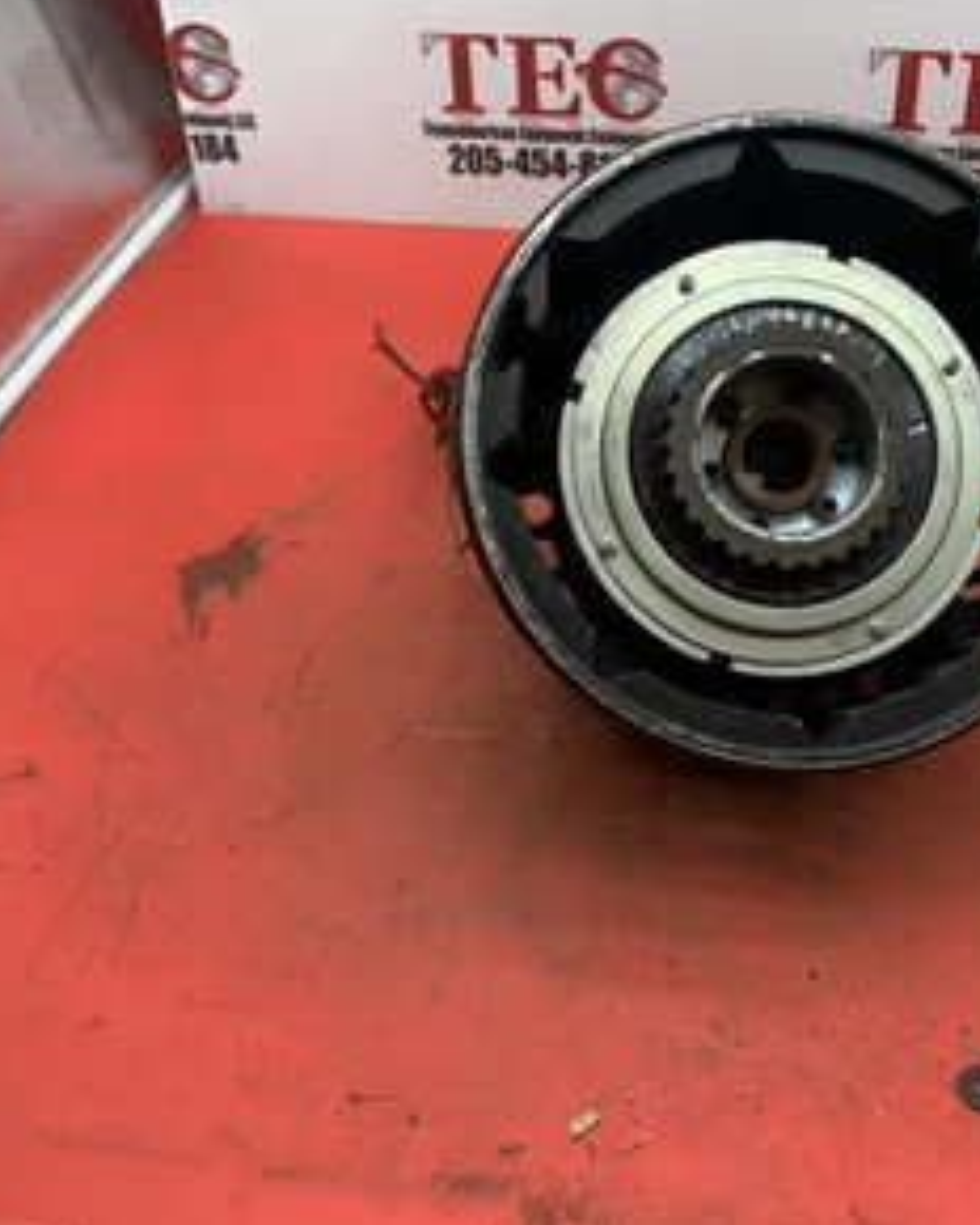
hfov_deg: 41.6
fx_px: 1269
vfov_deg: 51.5
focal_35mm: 35
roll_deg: +1.2
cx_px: 667
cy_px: 600
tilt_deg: -44.0
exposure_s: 1/121
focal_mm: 4.25
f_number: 1.8
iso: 64
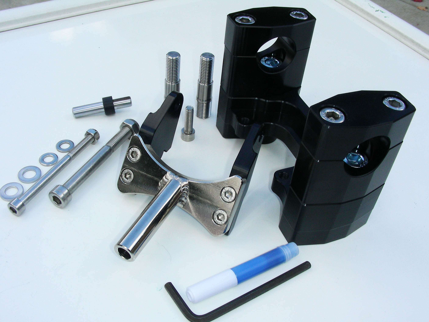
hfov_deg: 49.0
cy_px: 161
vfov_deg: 37.7
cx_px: 214
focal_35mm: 38
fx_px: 471
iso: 50
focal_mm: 6.3
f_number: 6.8
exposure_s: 1/93.1
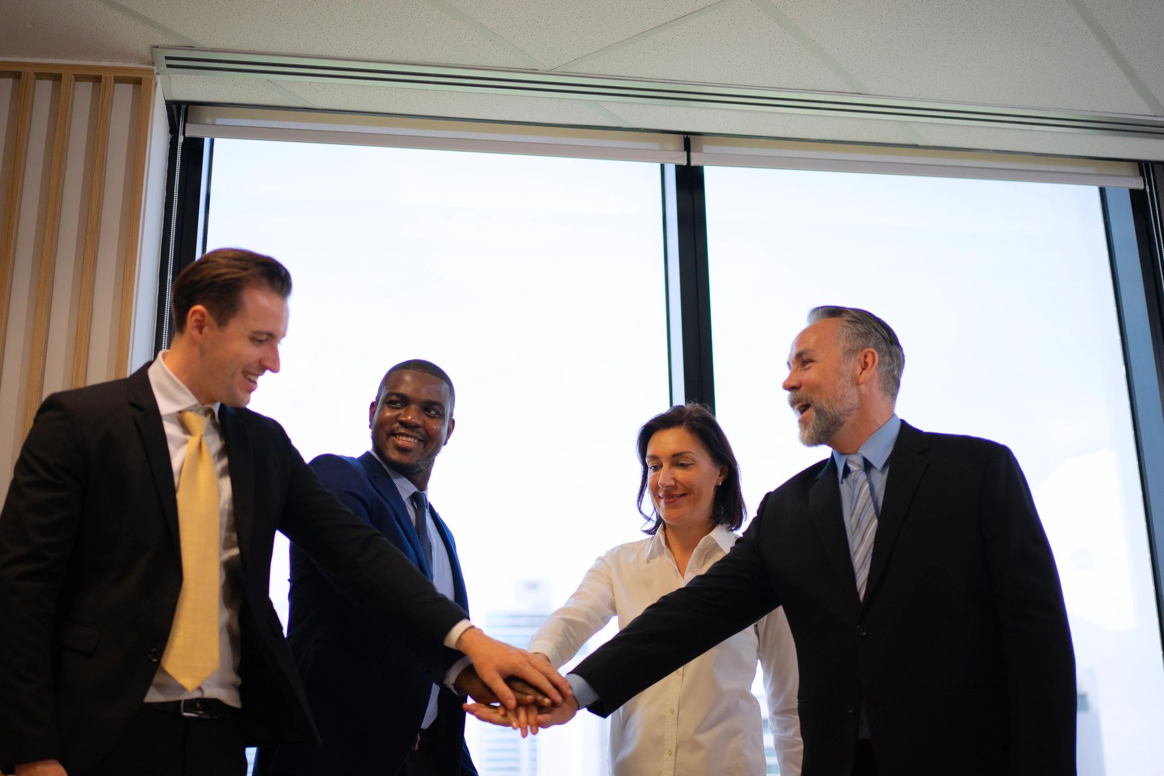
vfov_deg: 29.9
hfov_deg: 43.6
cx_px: 582
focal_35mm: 45
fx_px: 1455
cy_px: 388
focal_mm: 45
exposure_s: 1/500
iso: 500
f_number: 1.8
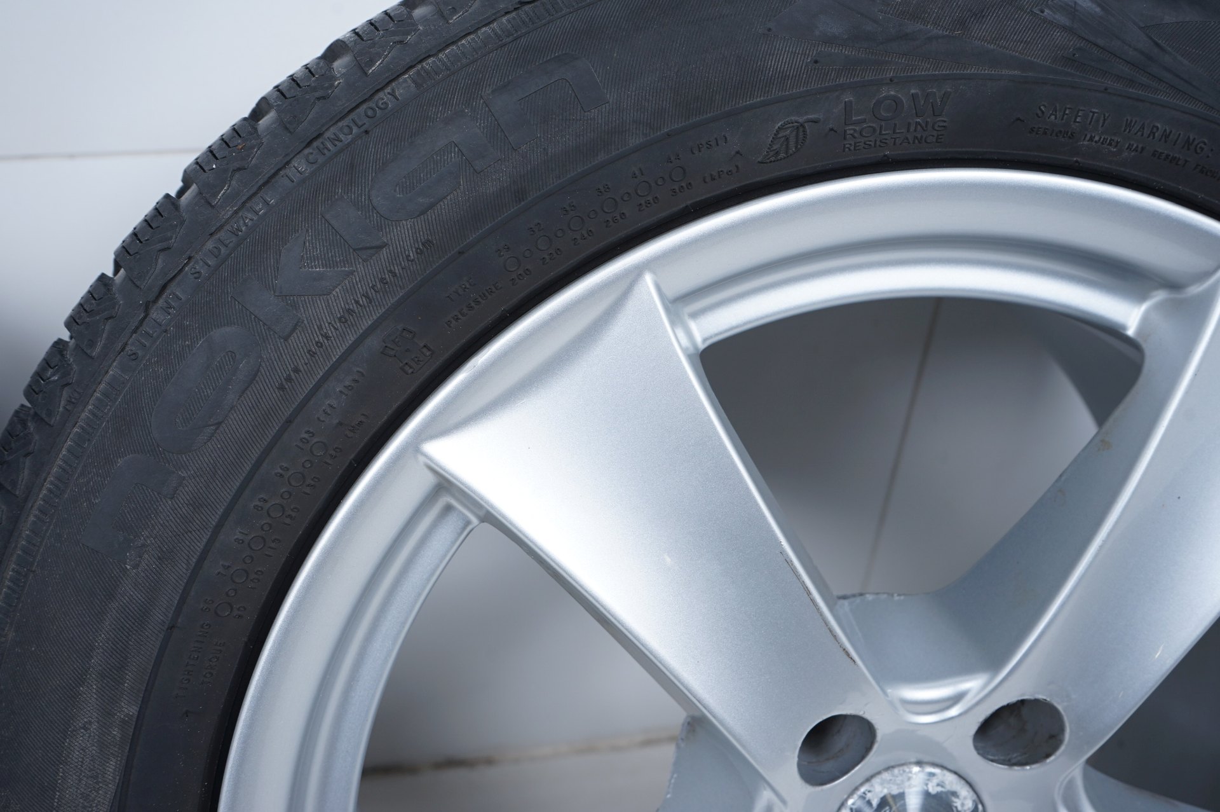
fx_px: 1151
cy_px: 406
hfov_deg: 55.8
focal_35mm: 34
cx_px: 610
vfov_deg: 38.8
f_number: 7.1
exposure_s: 1/100
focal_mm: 34
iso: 250
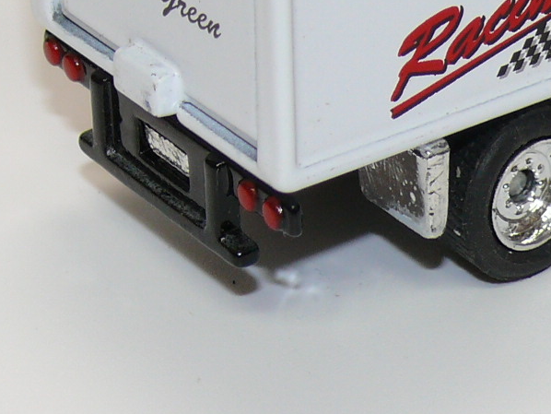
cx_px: 570
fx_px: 3790
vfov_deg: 6.2
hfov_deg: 8.3
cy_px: -108
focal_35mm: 238
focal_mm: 12.4
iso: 100
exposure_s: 1/30
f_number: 4
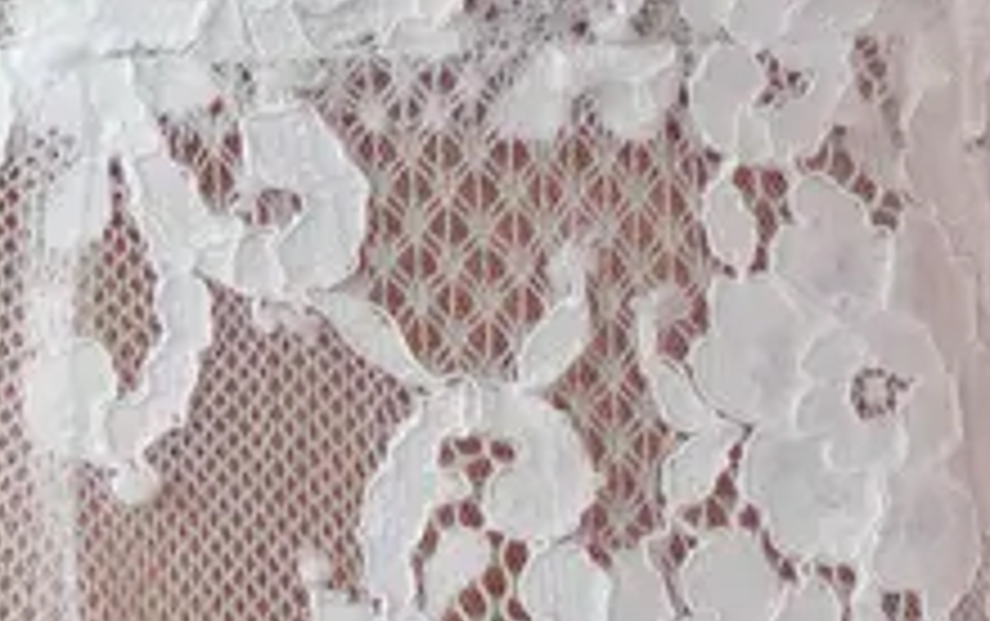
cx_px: -117
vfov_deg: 1.1
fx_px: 32113
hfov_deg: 1.8
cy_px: -1786
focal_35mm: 1189
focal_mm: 107
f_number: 4.5
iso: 250
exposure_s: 1/125
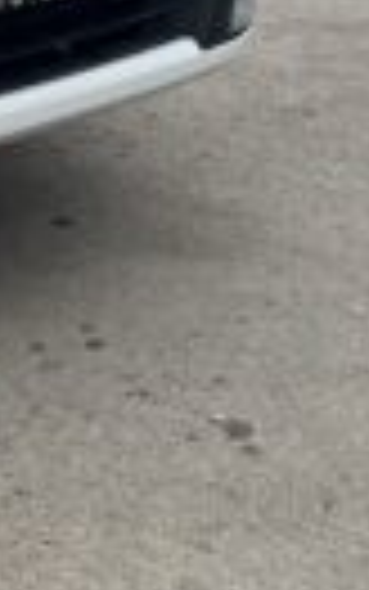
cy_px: -198
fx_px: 2025
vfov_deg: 15.7
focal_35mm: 126
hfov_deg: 9.3
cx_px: -508
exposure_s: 1/1721
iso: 50
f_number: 1.6
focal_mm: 5.1
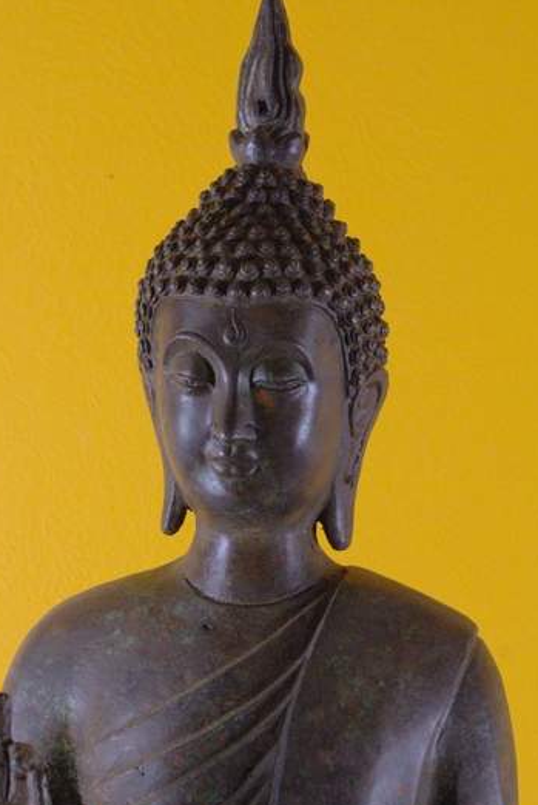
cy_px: 407
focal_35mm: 92
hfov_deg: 14.9
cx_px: 218
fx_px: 2058
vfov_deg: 22.1
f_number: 8
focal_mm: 40
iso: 1600
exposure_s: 1/60
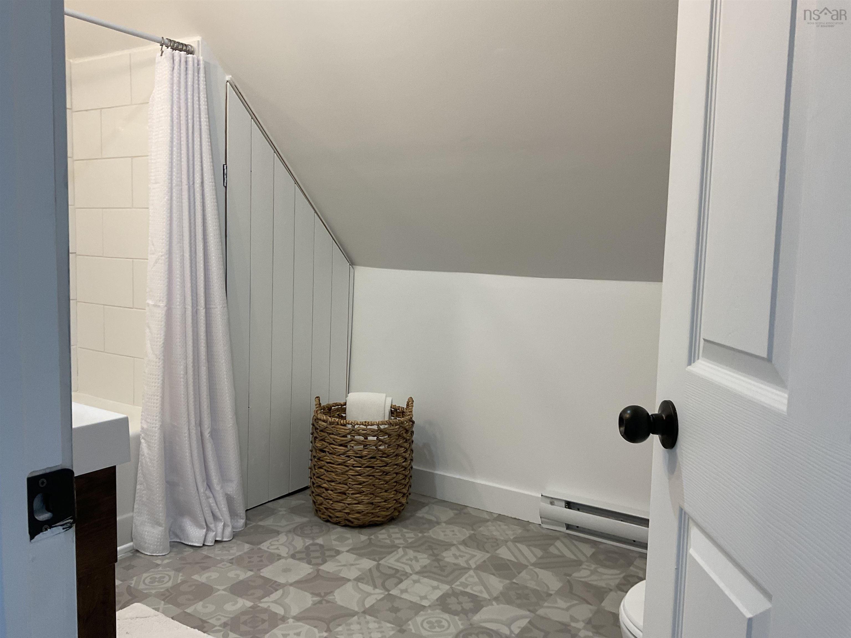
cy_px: 319
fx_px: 713
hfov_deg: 61.7
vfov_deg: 48.2
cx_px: 426
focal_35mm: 29
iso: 40
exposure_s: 1/60
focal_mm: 3
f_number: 1.8
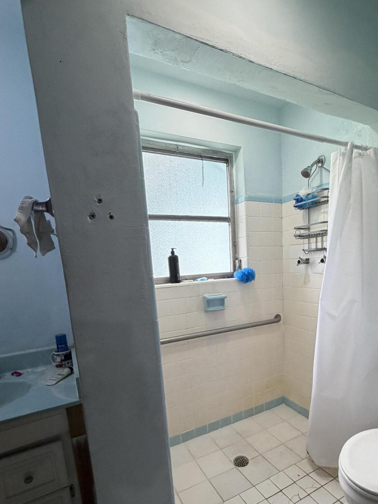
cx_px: 218
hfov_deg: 68.3
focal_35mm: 19
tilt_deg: -8.5
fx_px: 277
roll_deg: +4.2
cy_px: 313
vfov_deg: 83.2
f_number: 2.2
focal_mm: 2.22
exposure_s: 1/120
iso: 320
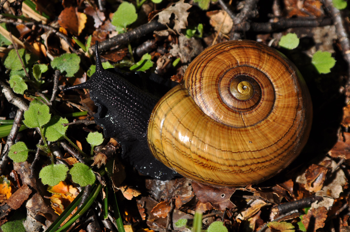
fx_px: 2913
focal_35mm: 300
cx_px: 175
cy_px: 116
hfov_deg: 6.9
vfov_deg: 4.6
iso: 200
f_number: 8
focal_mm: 200
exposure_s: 1/500
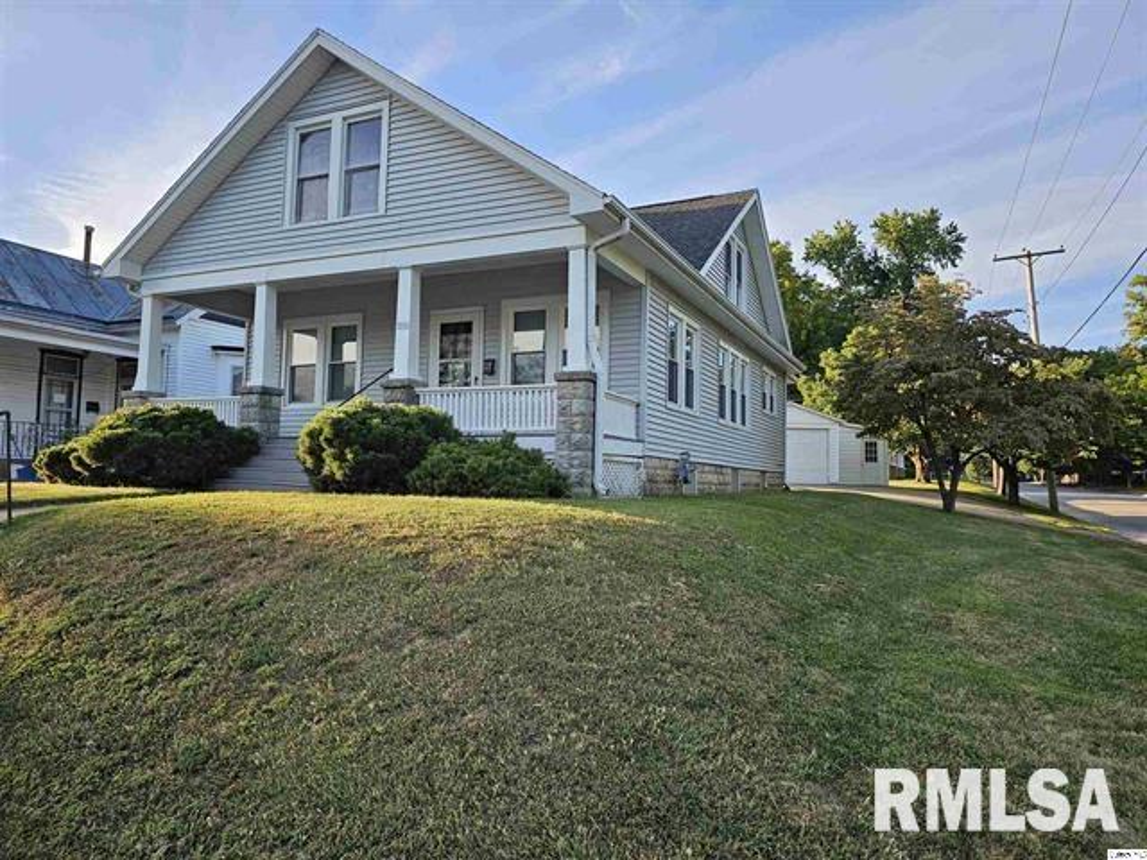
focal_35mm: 23
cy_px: 430
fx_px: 762
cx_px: 574
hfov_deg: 73.9
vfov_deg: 58.9
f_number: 1.7
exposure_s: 1/253
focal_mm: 6.3
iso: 16
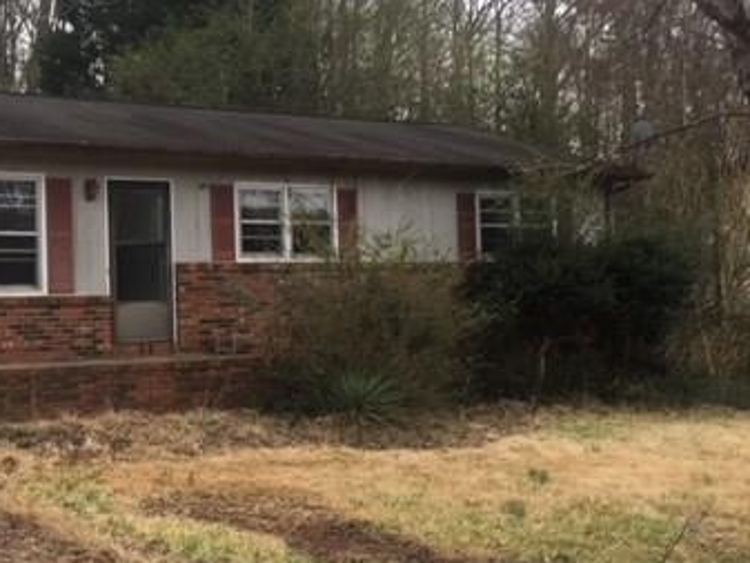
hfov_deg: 32.9
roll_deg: +0.3
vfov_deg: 26.6
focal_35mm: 55
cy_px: 283
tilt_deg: +2.7
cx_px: 60
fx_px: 1192
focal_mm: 4.15
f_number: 2.2
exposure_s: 1/120
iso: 25
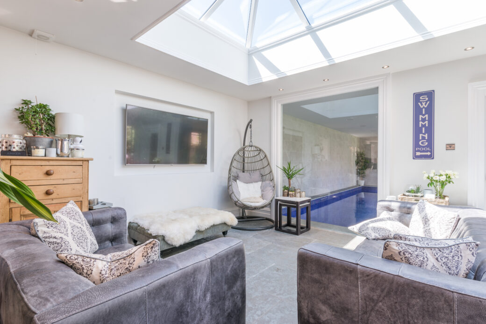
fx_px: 230
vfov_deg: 70.5
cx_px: 243
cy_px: 162
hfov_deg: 93.3
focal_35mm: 17
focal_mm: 17
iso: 100
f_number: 9
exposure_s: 1/20
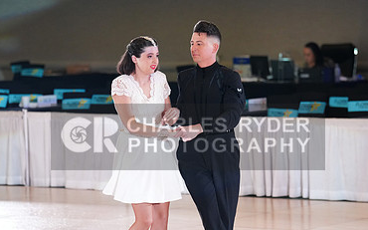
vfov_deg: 6.1
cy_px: 137
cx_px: 188
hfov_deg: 9.7
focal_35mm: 216
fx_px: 2166
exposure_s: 1/500
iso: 2500
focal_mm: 135
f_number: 2.8
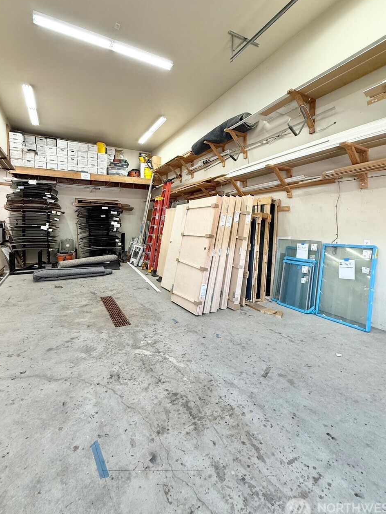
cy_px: 236
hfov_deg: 78.1
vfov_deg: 94.3
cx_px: 189
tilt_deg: -1.9
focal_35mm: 16
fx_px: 238
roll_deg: +0.3
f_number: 2.2
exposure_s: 1/60
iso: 200
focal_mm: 2.22
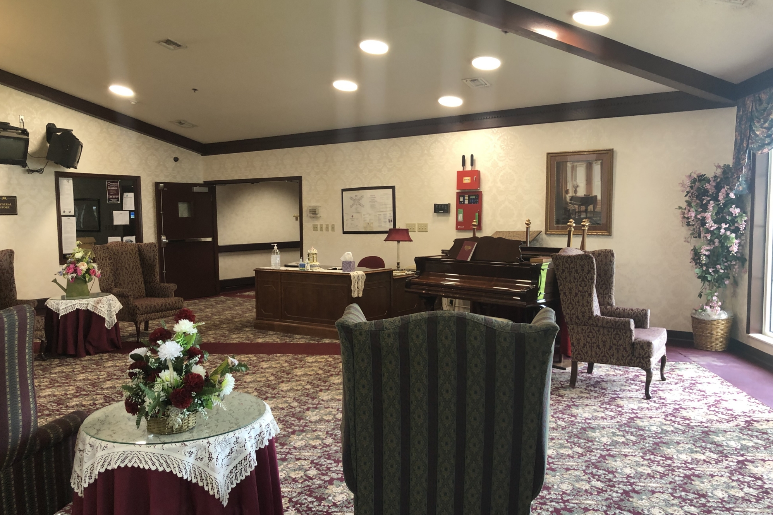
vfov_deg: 43.6
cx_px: 381
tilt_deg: -3.7
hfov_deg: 61.9
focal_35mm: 30
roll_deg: -2.6
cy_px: 269
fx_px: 644
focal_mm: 3.99
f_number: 1.8
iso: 40
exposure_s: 1/20
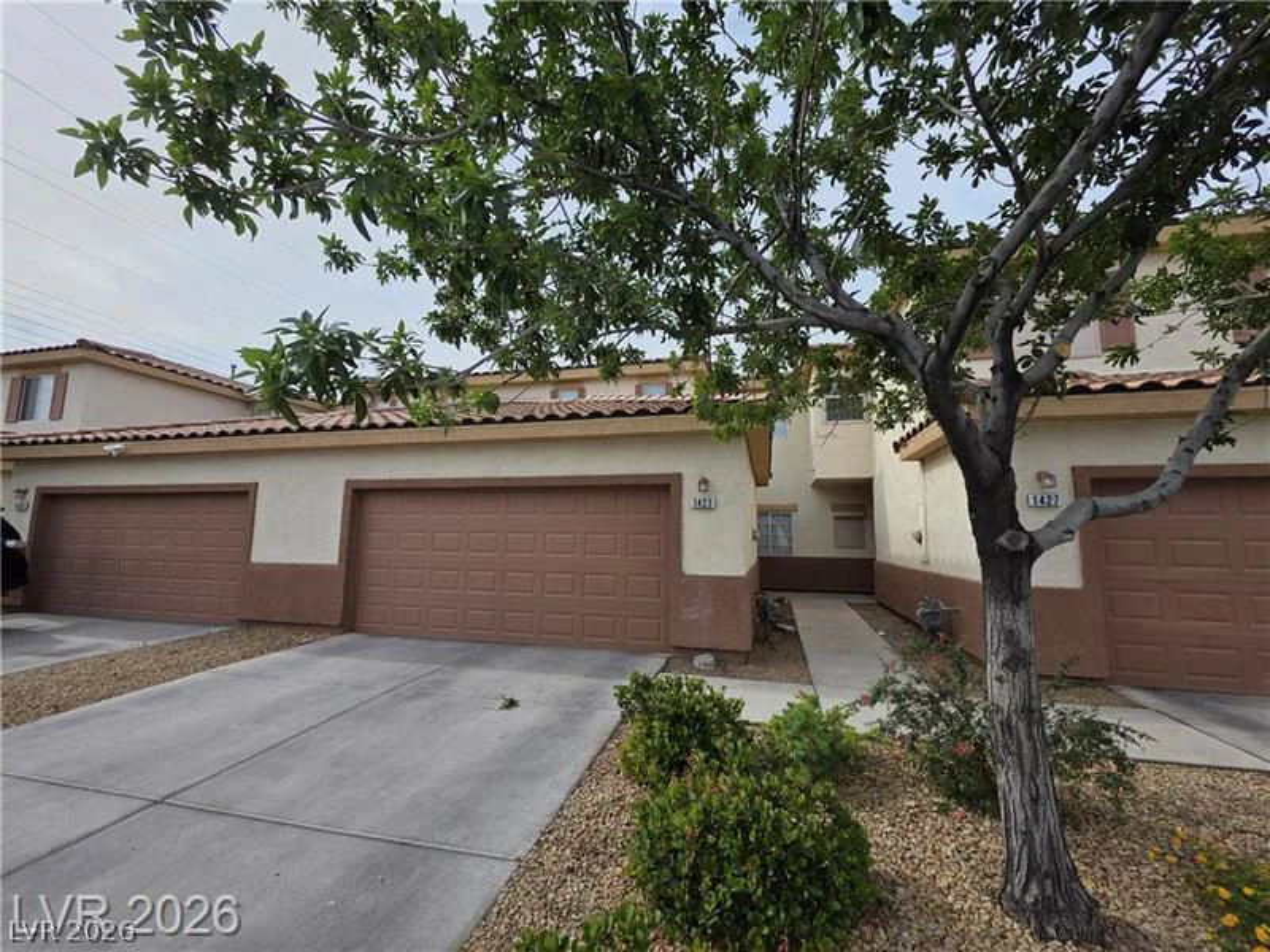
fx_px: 477
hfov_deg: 106.2
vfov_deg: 89.9
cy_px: 476
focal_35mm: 13
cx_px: 635
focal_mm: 2.2
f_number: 1.9
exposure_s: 1/2650
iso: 40
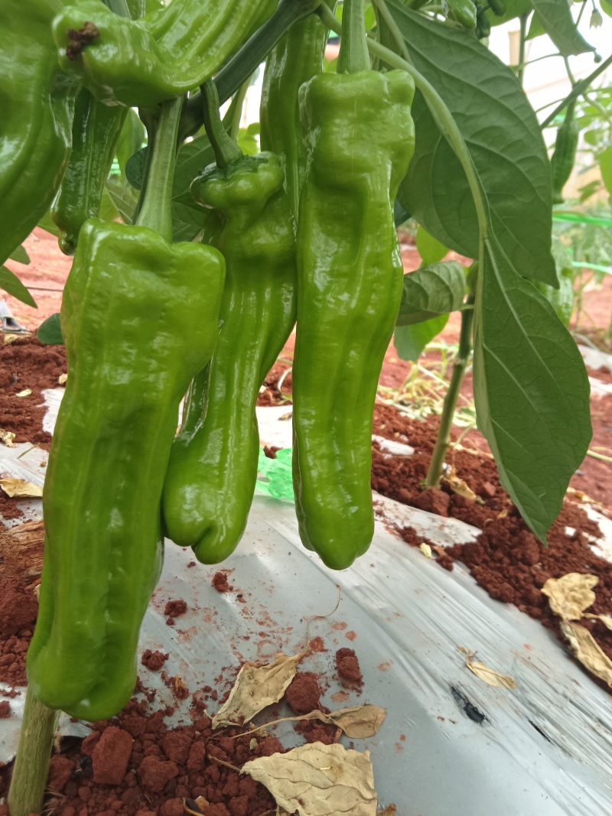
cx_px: 306
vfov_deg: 65.3
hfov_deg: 51.3
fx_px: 637
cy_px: 408
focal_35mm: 27
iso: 190
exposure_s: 1/33.3
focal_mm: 3.66
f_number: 2.2
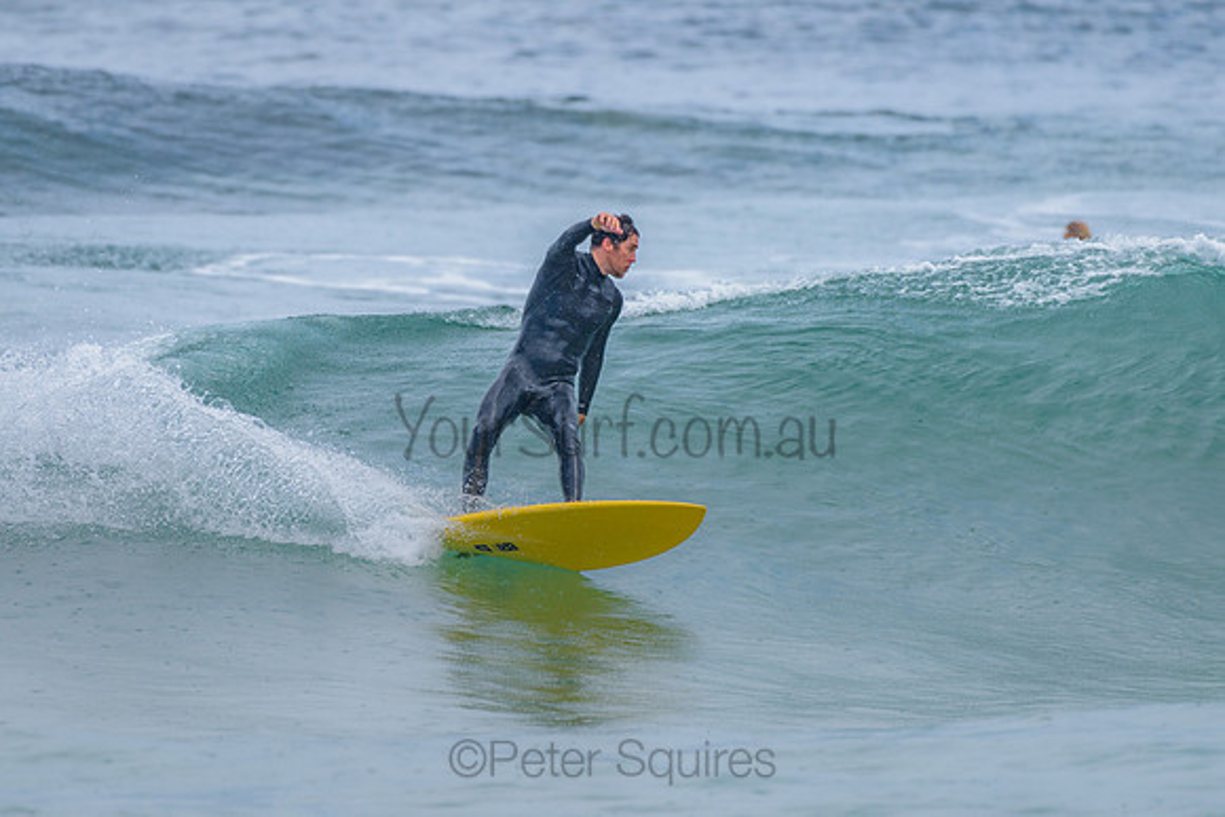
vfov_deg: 2.2
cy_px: 316
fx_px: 20853
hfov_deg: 3.4
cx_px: 509
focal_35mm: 613
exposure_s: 1/2000
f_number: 5.6
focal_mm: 500
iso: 400
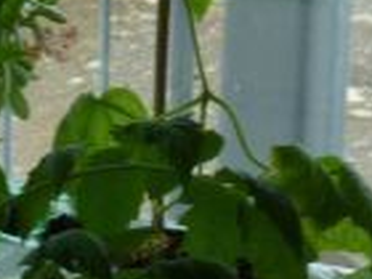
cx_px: -529
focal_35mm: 593
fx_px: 6373
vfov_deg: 2.5
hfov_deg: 3.3
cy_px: -215
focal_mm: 17
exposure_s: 1/100
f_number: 4.3
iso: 80
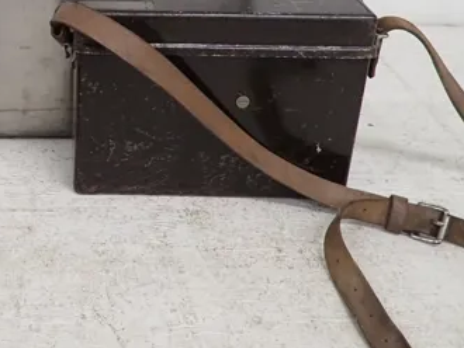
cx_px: 15
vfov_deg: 29.8
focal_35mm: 46
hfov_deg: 37.4
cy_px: 17
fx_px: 617
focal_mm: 3.33
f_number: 2
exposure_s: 1/60
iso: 200
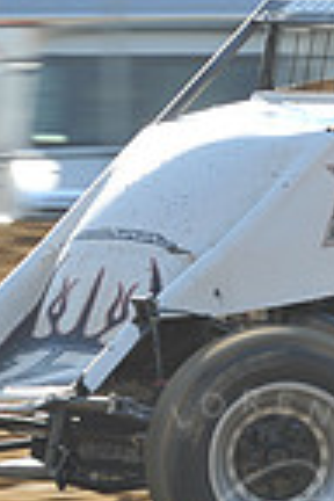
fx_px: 8948
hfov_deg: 2.1
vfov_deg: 3.2
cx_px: 250
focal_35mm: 643
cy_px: 278
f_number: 10
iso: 400
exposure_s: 1/320
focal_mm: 160
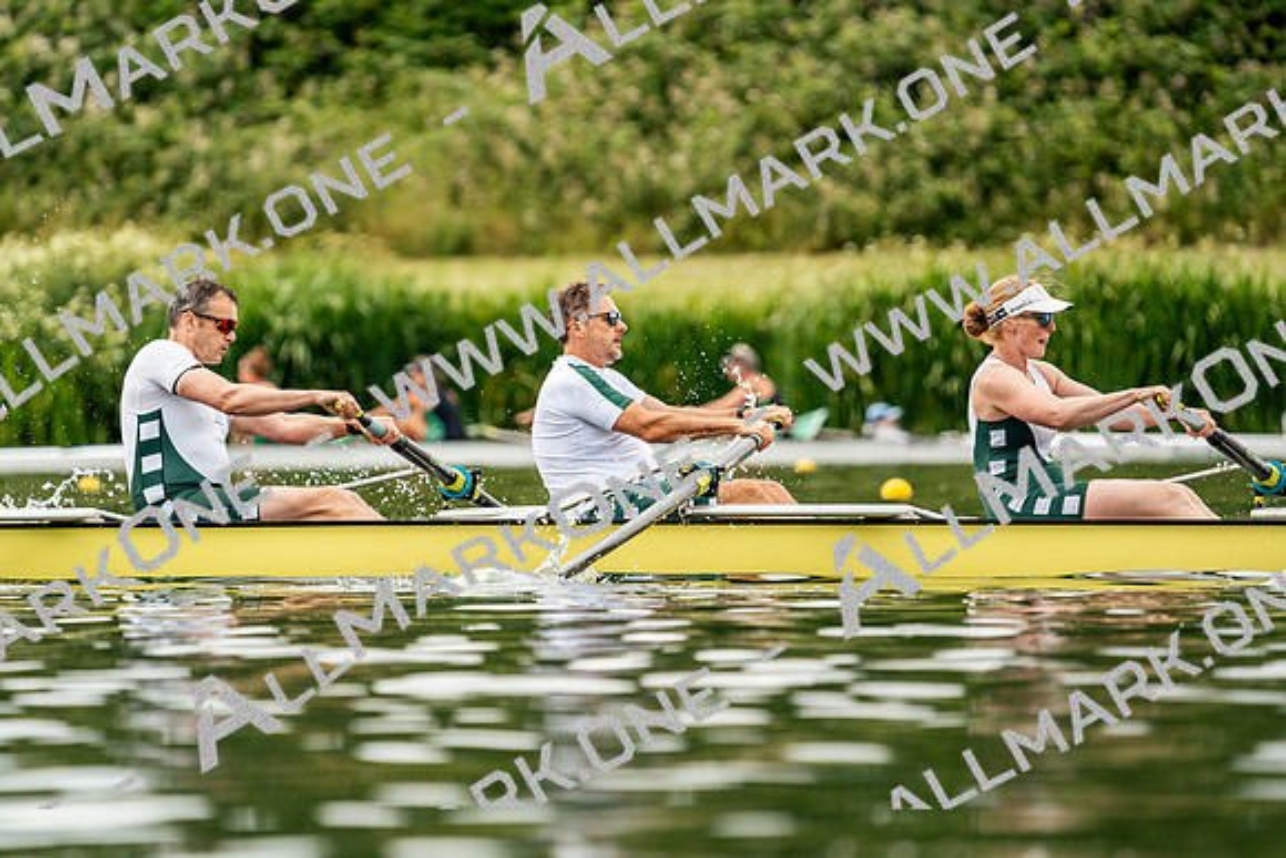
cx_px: 643
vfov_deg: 3.1
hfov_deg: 4.6
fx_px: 16007
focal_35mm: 448
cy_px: 429
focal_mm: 448
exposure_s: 1/2000
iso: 500
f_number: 6.3
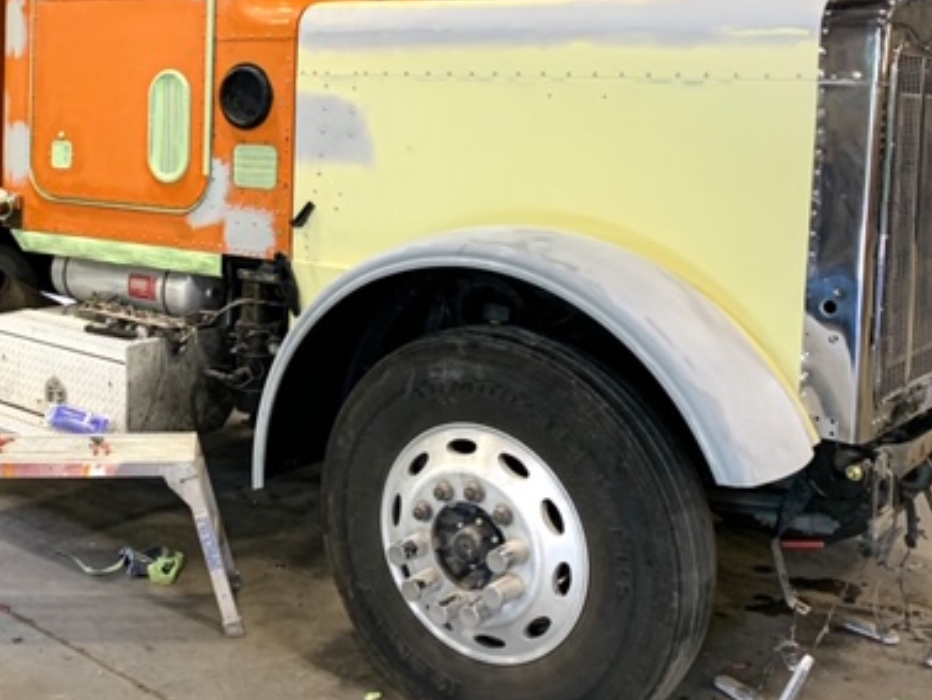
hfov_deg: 41.9
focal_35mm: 44
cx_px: 256
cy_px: 163
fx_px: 1185
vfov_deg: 32.2
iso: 160
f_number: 1.8
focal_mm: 4.25
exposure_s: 1/60
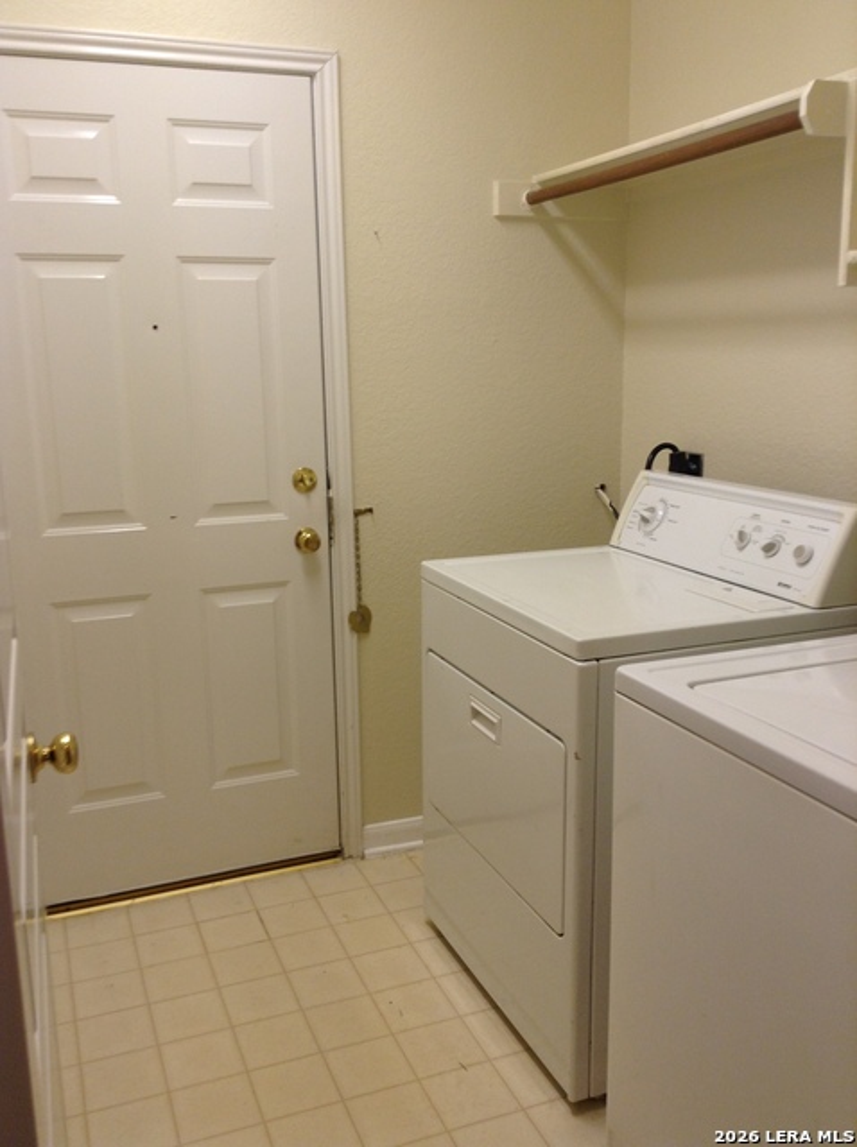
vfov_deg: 55.4
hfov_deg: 42.8
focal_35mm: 33
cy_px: 574
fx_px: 1092
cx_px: 428
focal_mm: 3.3
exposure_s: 1/25
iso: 32
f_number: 2.4
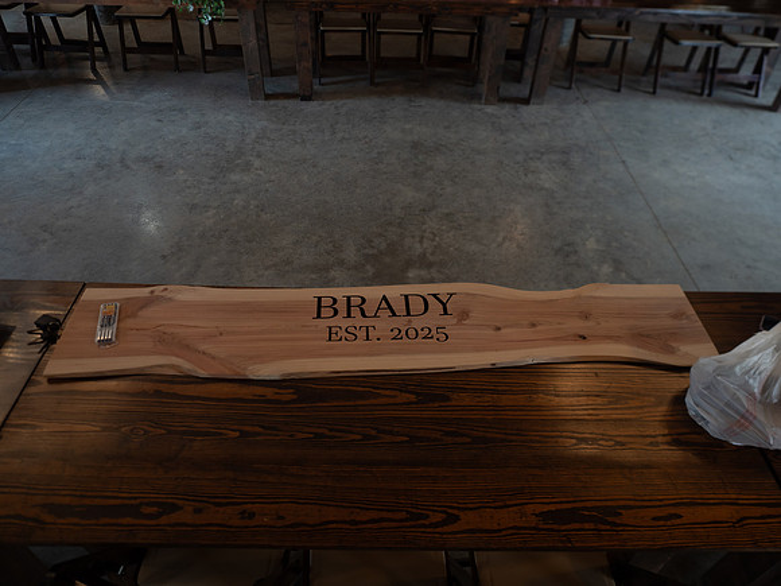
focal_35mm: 24
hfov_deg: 71.6
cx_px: 390
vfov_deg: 56.8
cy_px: 293
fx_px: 541
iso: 200
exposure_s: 1/60
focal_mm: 12
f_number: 2.8
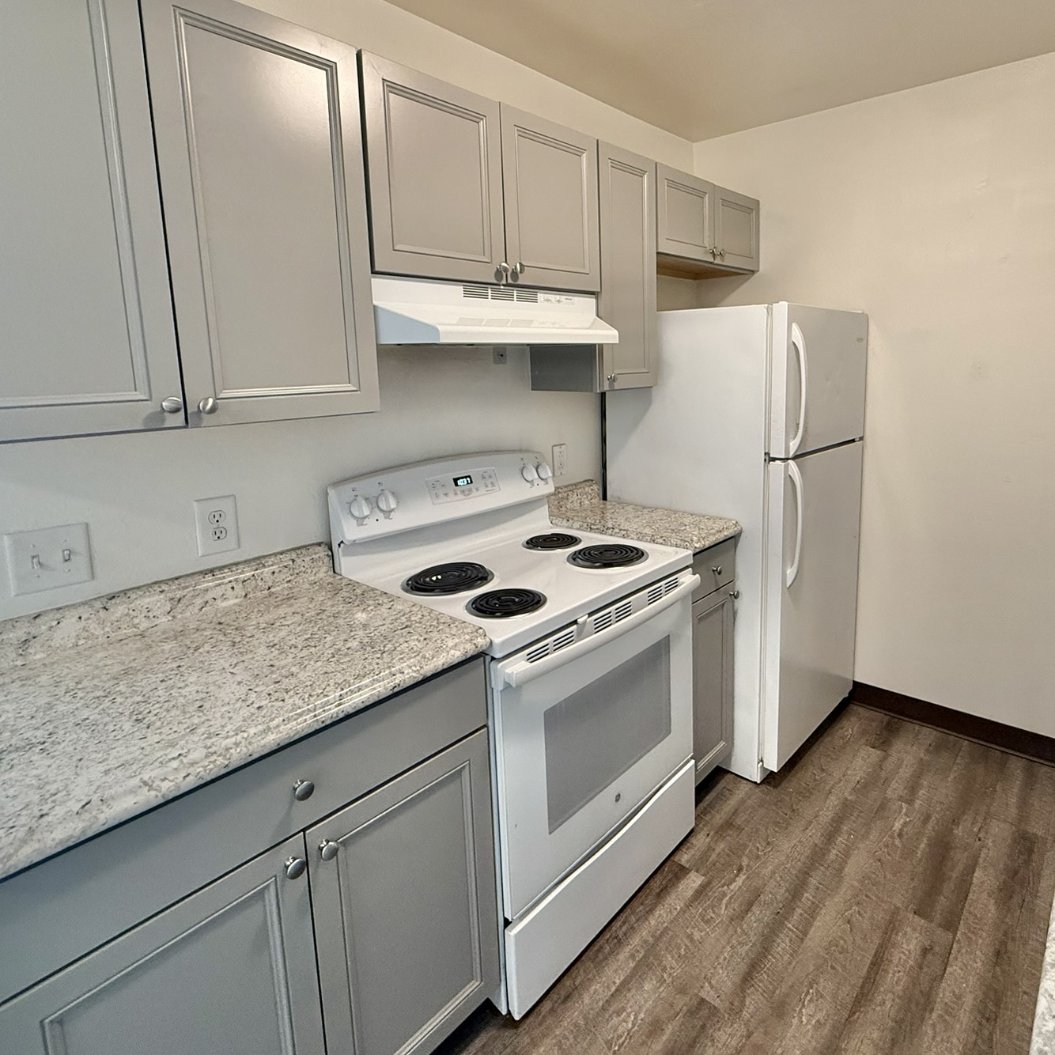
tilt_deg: -8.2
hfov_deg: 76.8
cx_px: 632
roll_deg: +1.1
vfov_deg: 77.2
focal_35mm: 19
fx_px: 655
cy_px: 452
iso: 250
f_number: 2.2
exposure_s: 1/60
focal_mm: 2.22
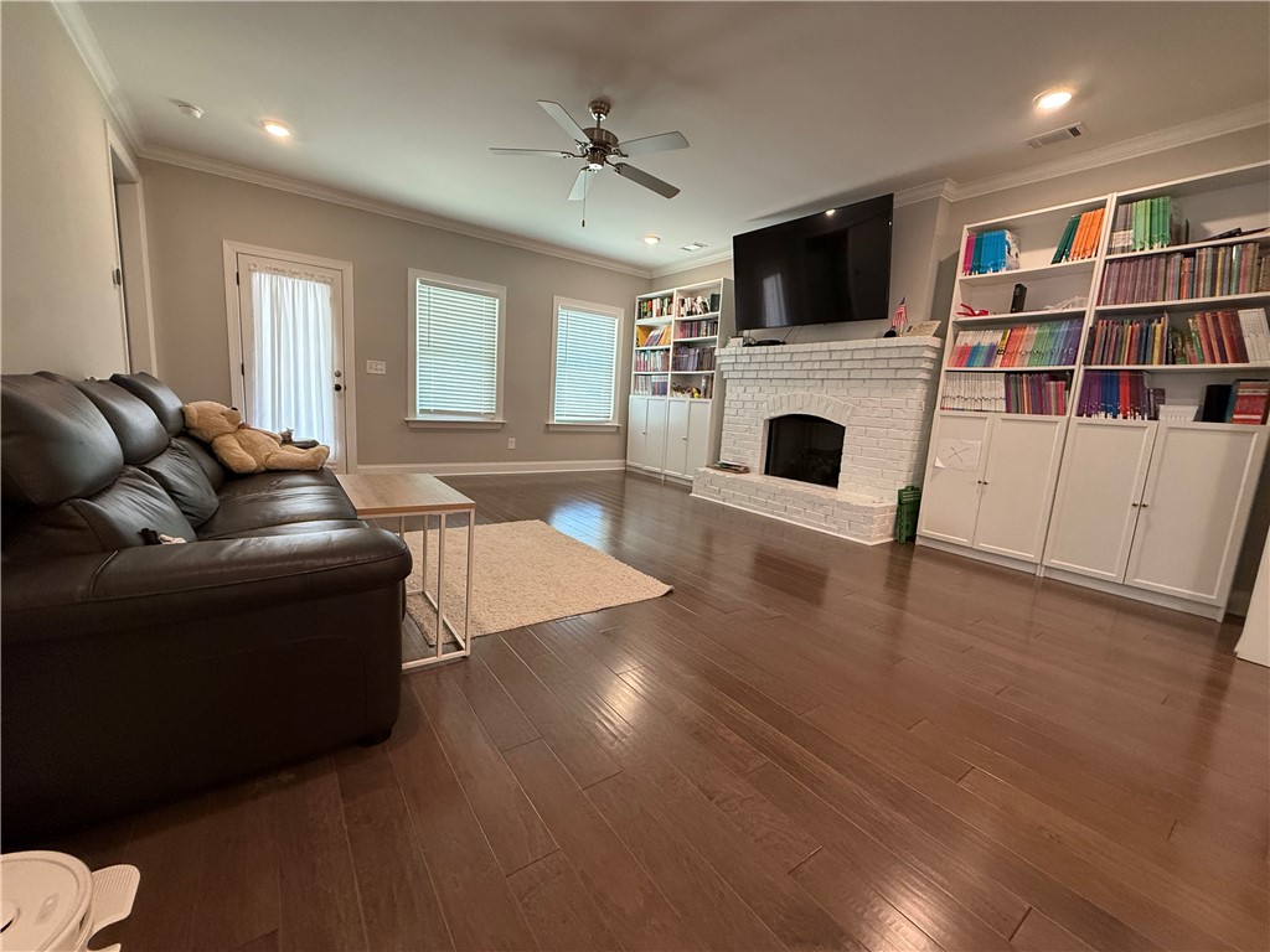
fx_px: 514
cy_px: 476
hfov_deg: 102.1
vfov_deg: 85.7
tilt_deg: -7.4
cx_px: 635
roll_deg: -4.0
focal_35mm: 14
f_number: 2.2
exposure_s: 1/120
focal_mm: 2.22
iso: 320
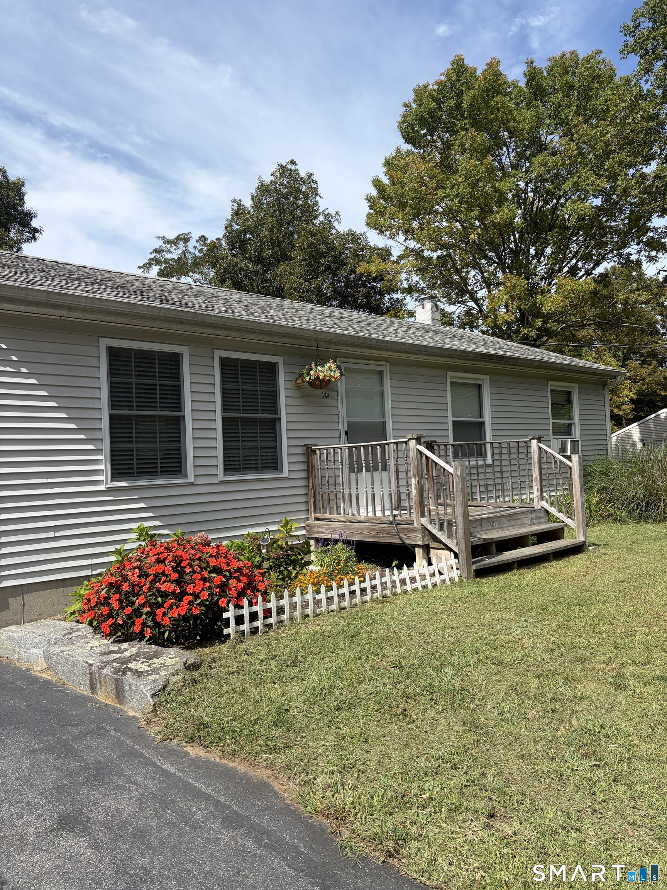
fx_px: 668
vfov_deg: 67.3
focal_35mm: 26
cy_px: 445
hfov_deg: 53.1
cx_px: 334
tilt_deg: +3.8
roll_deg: +3.0
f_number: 1.6
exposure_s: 1/2747
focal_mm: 5.96
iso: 50
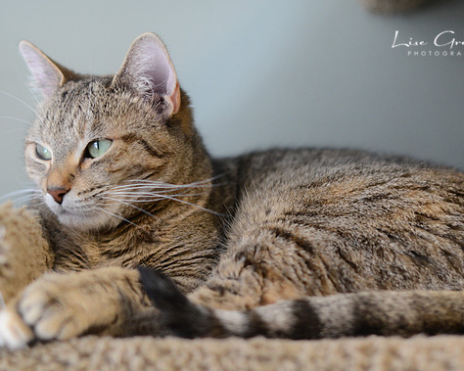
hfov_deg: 22.2
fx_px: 1181
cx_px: 220
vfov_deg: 17.9
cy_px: 187
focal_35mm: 86
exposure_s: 1/250
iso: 1250
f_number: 2
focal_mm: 50
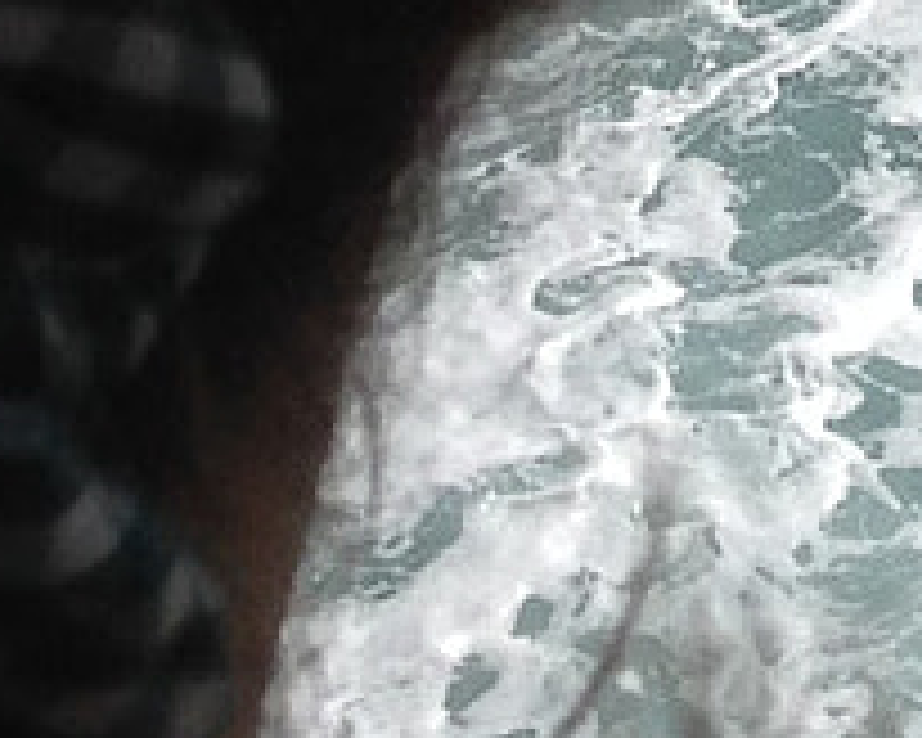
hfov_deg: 7.3
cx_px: 2091
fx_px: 6849
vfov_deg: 5.7
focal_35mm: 251
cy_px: -1521
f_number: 2.4
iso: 50
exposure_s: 1/2463
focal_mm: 4.12
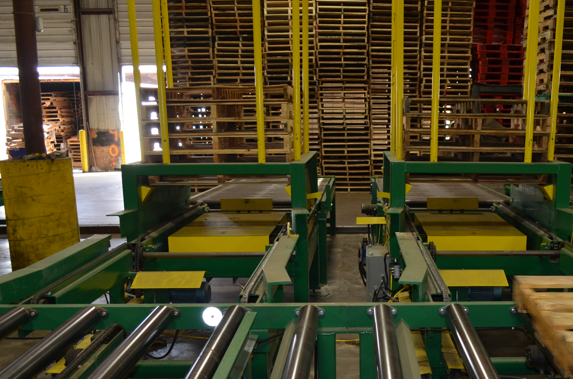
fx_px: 683
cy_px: 294
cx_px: 376
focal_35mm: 43
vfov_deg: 30.4
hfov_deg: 44.9
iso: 400
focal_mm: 18
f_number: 3.5
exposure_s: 1/60
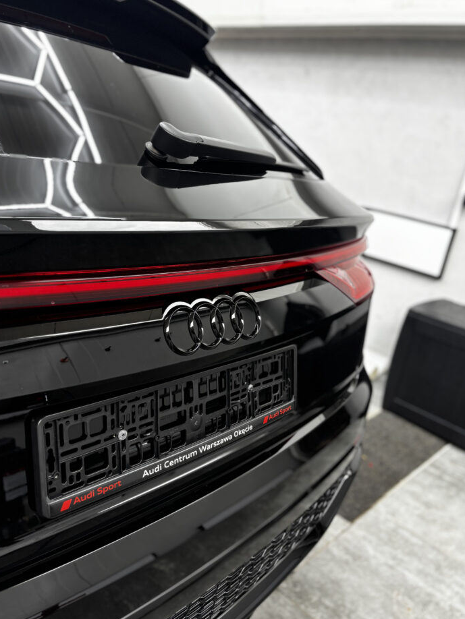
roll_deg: -9.9
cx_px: 213
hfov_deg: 48.2
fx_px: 519
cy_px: 297
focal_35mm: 29
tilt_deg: -17.4
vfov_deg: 61.6
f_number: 1.6
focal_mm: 5.96
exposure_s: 1/50
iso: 64
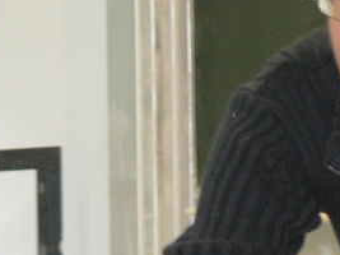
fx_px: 4369
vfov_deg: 3.3
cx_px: 367
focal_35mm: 445
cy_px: 91
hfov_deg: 4.4
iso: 400
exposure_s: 1/60
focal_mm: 32.9
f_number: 3.3
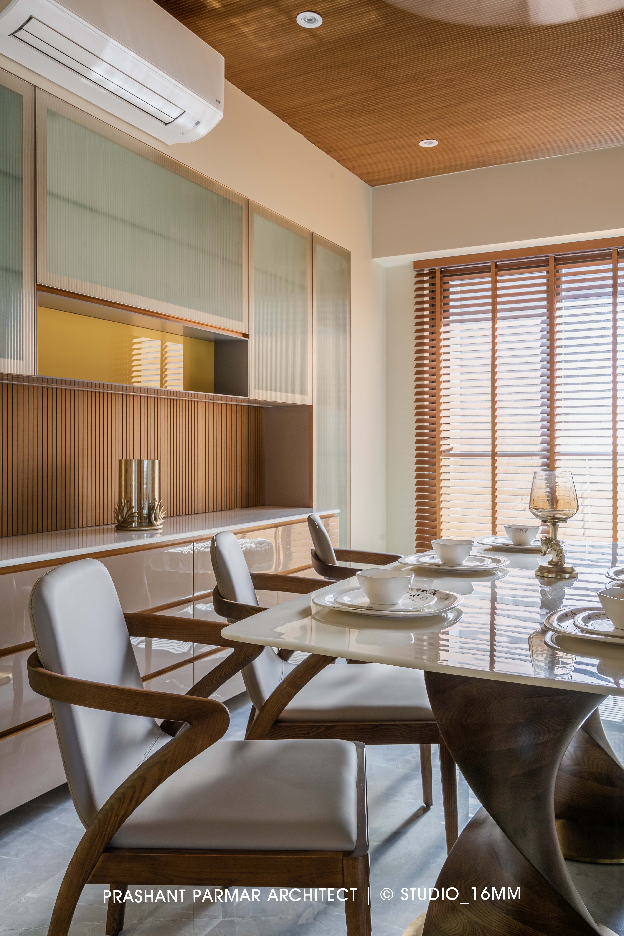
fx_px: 754
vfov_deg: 63.7
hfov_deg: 45.0
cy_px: 468
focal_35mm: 29
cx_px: 312
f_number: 13
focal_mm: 29
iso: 200
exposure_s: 1/15
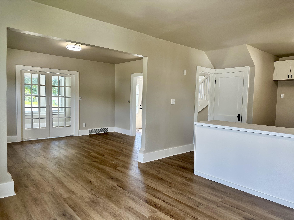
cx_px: 147
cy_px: 110
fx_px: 204
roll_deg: -1.6
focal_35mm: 24
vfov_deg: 56.8
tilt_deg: -3.5
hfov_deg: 71.6
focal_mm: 6.86
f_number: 1.78
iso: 100
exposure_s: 1/120
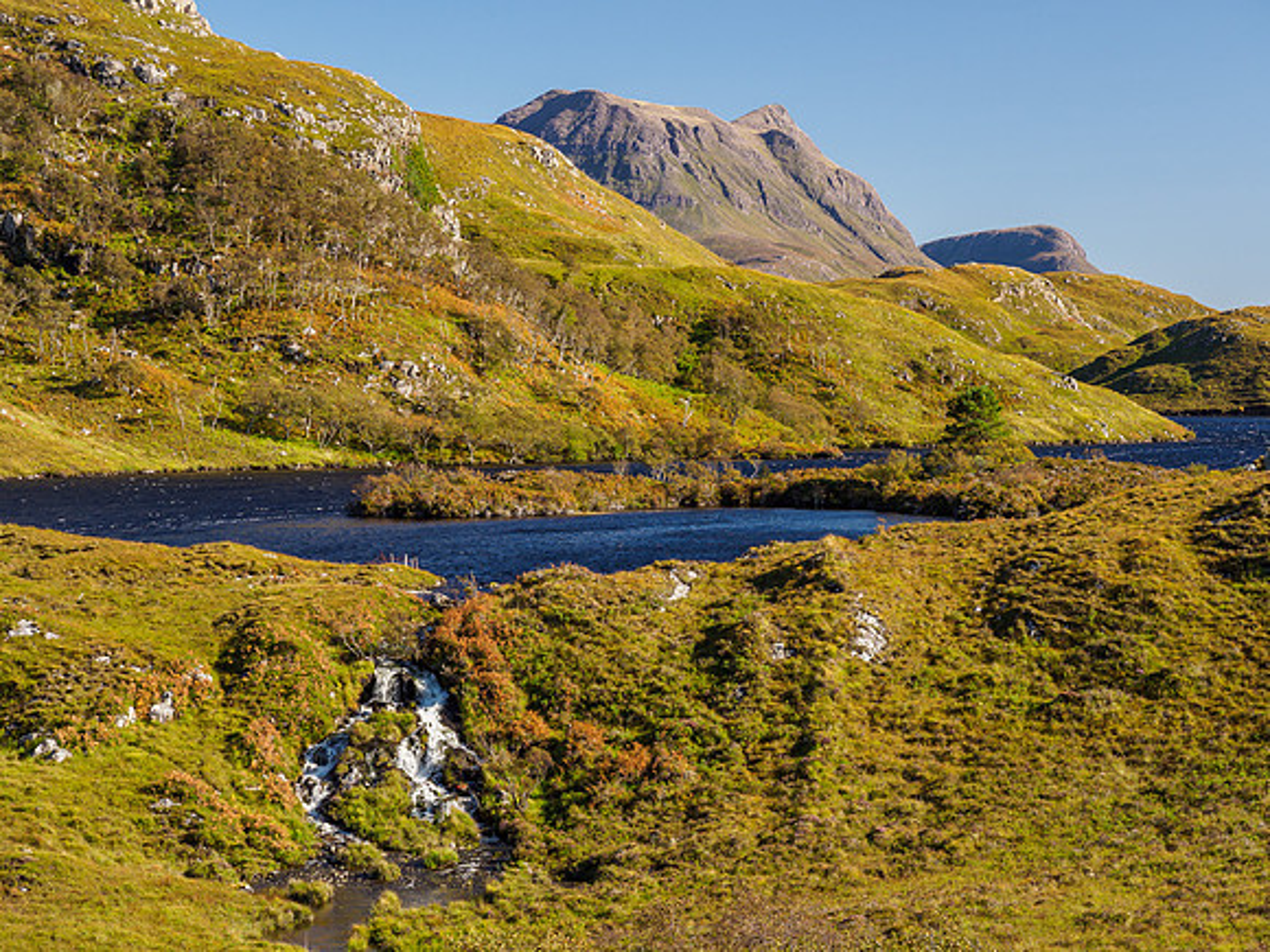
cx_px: 635
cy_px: 476
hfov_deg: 24.4
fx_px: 2935
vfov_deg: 18.4
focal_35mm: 80
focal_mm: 40
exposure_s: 1/60
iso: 200
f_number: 7.1
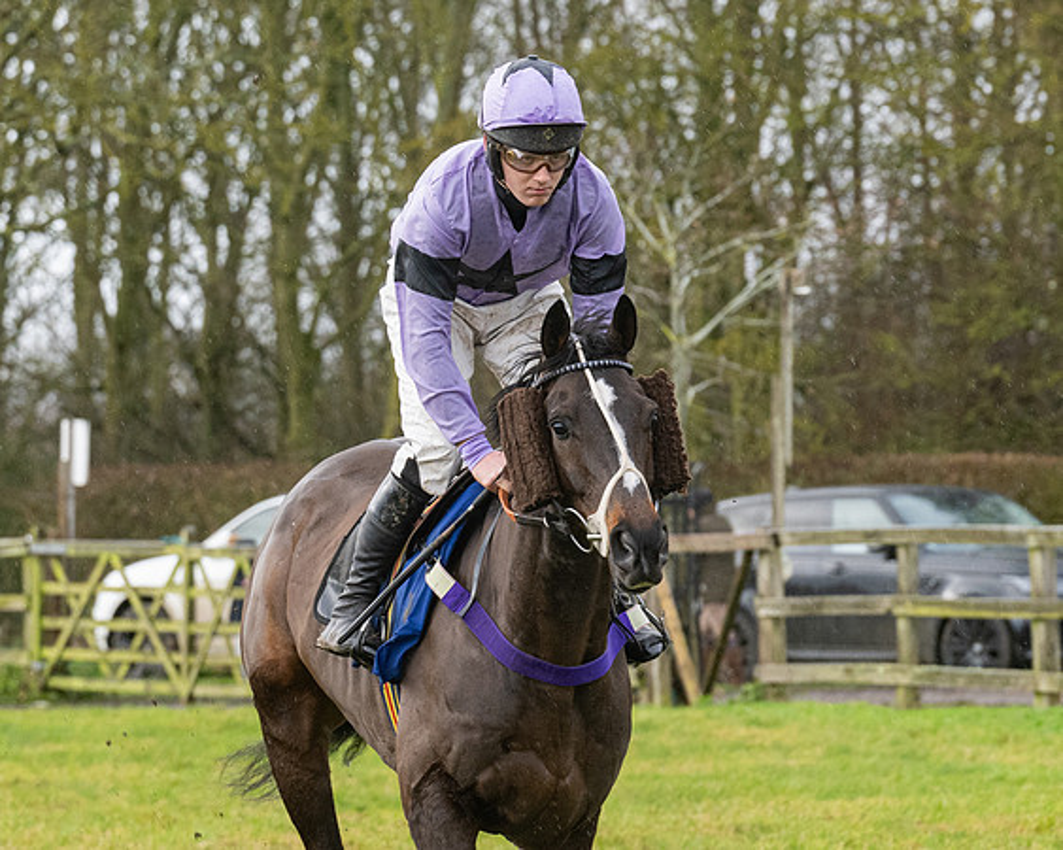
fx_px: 9582
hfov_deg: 6.3
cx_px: 587
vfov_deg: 5.1
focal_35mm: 305
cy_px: 478
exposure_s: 1/500
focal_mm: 125
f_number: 5
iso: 800
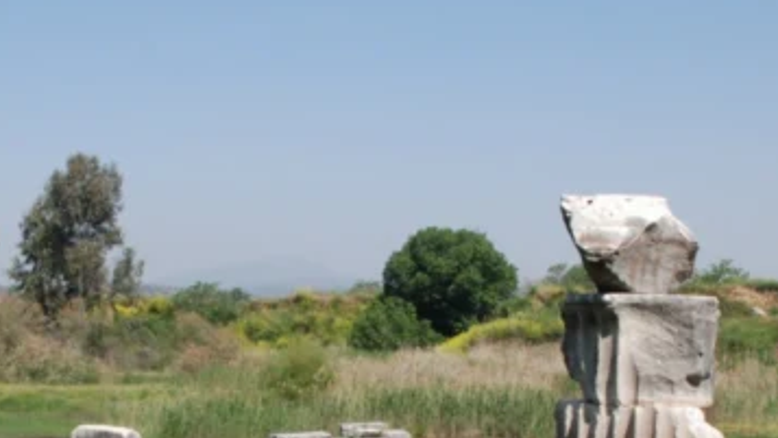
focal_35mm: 61
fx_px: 1259
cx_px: 305
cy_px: 462
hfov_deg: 34.2
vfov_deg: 19.1
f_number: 13
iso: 800
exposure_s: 1/500
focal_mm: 18
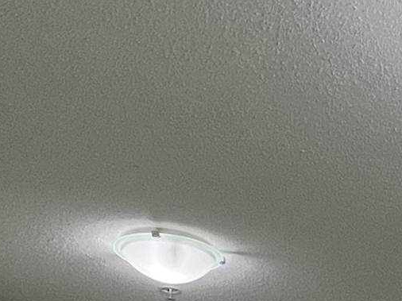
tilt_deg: -0.8
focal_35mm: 79
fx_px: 917
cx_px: 612
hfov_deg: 20.8
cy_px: 647
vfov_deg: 14.5
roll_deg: +2.0
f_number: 1.8
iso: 100
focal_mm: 1.57
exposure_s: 1/120
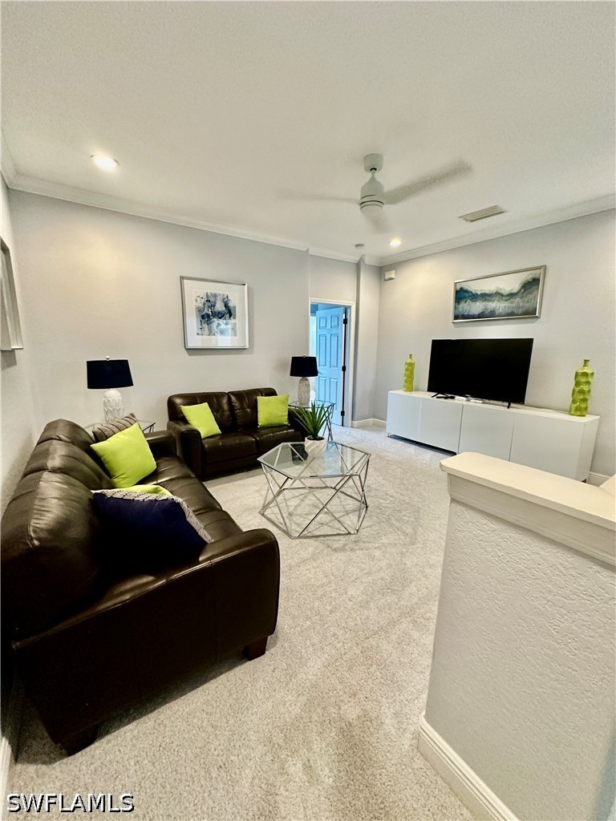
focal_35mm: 14
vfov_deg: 102.1
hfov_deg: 85.7
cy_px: 410
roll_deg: -1.2
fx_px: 332
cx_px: 308
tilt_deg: -9.1
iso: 320
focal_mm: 2.22
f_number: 2.2
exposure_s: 1/60
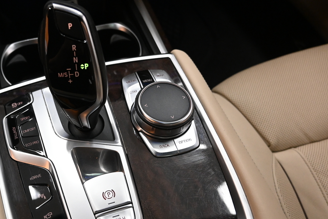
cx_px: 106
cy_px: 133
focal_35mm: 34
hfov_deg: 54.5
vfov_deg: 38.7
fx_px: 310
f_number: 3.5
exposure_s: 1/160
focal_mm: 16
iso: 2000
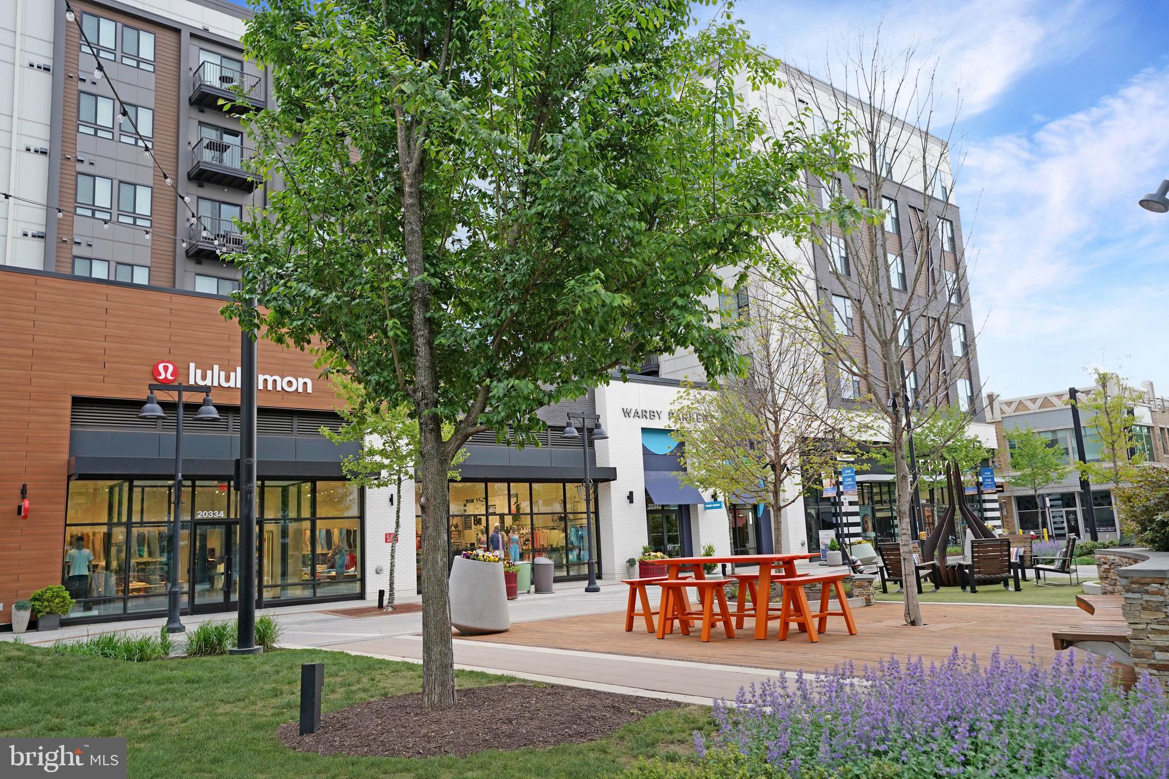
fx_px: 877
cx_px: 584
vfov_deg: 47.9
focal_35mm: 27
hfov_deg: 67.4
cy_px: 390
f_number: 4
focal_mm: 27
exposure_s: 1/160
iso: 250
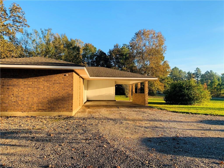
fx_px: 168
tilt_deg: +0.9
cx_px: 112
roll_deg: -0.4
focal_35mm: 26
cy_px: 84
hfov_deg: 67.3
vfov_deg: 53.1
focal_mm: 4.25
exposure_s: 1/669
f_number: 1.8
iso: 25
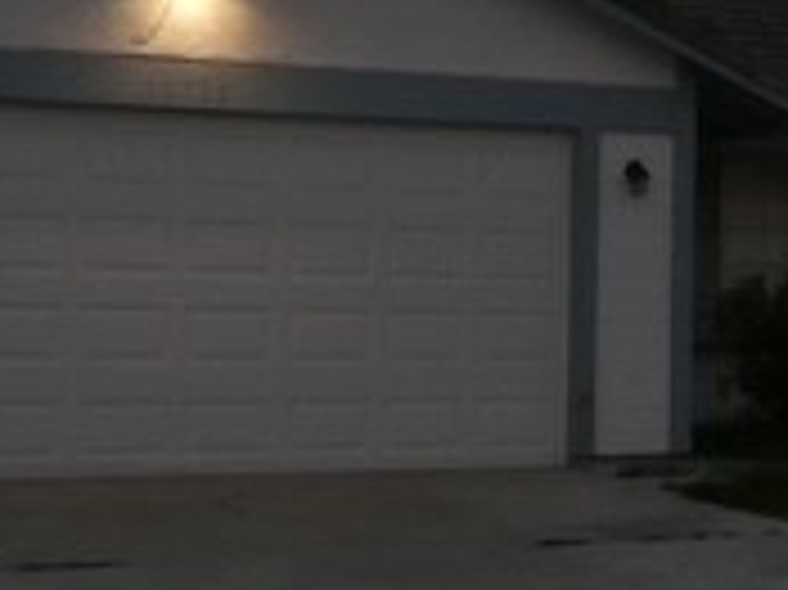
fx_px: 2002
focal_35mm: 88
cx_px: 653
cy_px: 288
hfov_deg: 21.9
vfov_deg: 16.8
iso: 320
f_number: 5.6
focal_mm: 4.3
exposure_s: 1/60
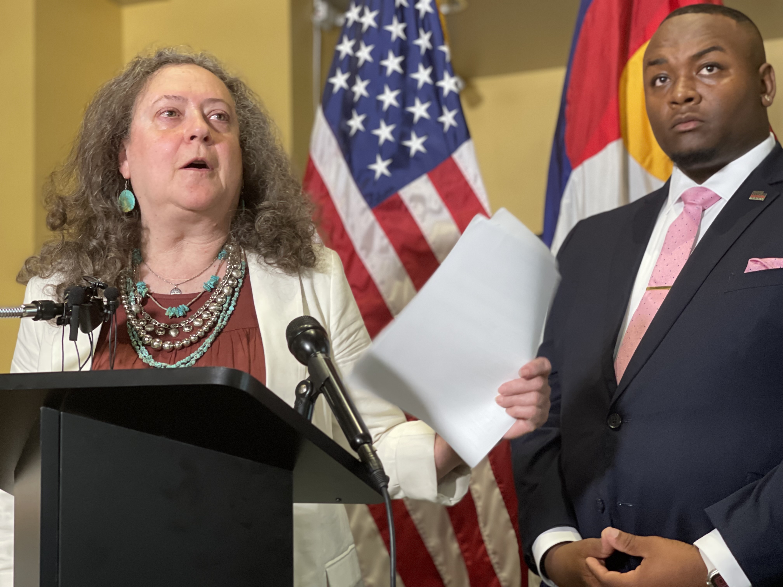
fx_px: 1448
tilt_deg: +6.5
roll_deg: +0.7
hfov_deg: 30.3
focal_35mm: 64
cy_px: 294
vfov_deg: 22.9
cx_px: 392
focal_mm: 7.5
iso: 200
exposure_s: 1/40
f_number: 2.2
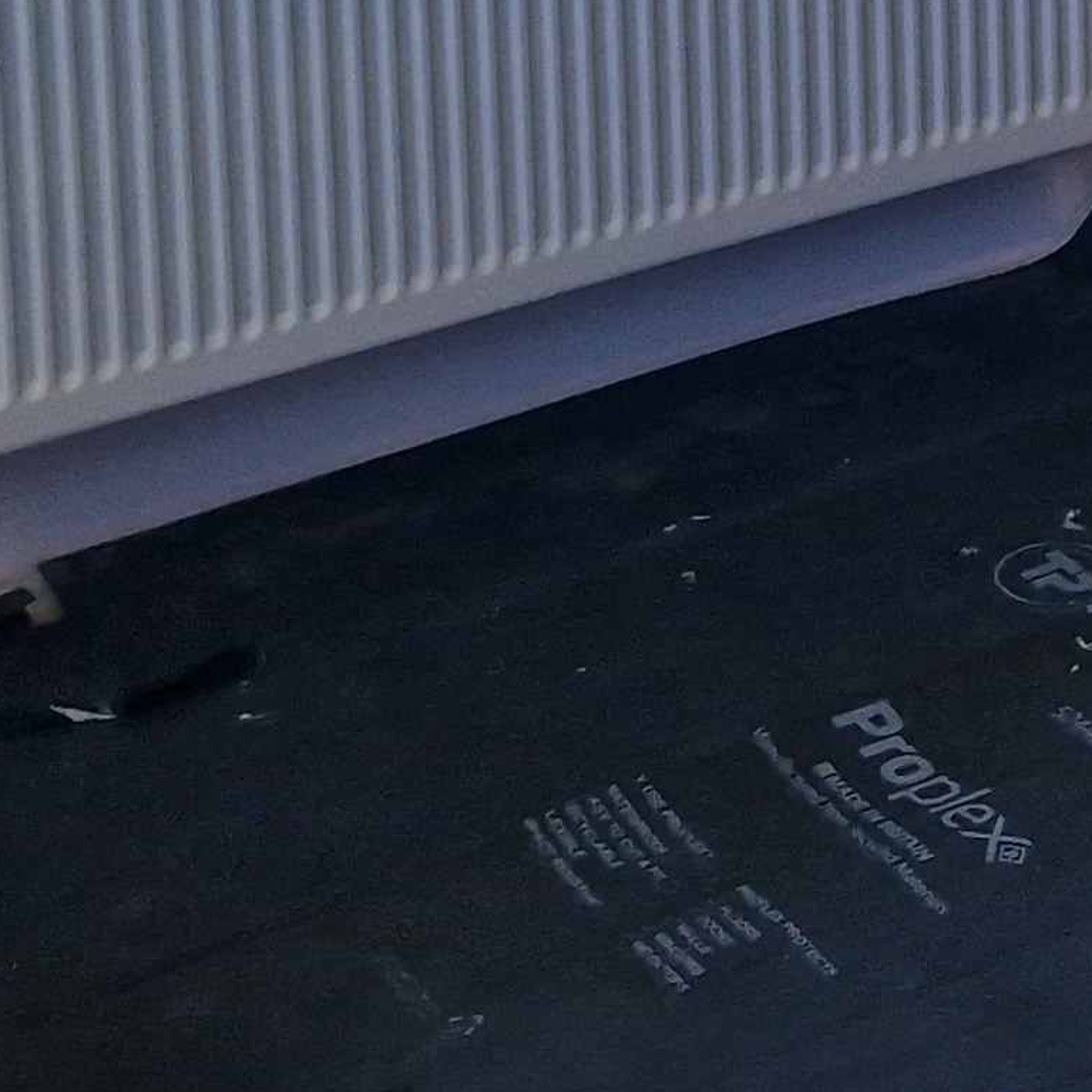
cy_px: -720
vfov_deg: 14.8
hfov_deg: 16.3
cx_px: 904
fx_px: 3783
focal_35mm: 106
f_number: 1.8
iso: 50
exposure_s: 1/204
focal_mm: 5.4
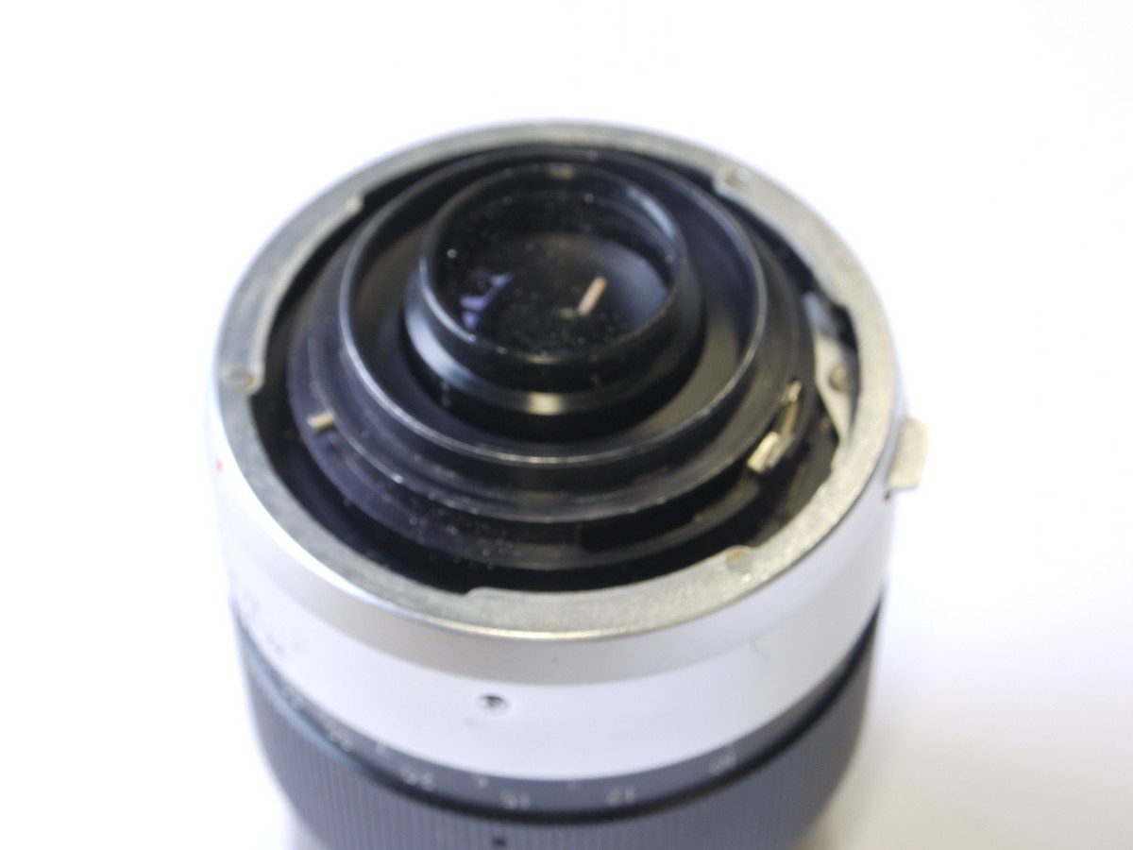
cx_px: 566
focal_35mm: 84
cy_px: 425
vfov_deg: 17.6
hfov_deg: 23.3
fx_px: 2749
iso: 400
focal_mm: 42
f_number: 9
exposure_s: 1/15
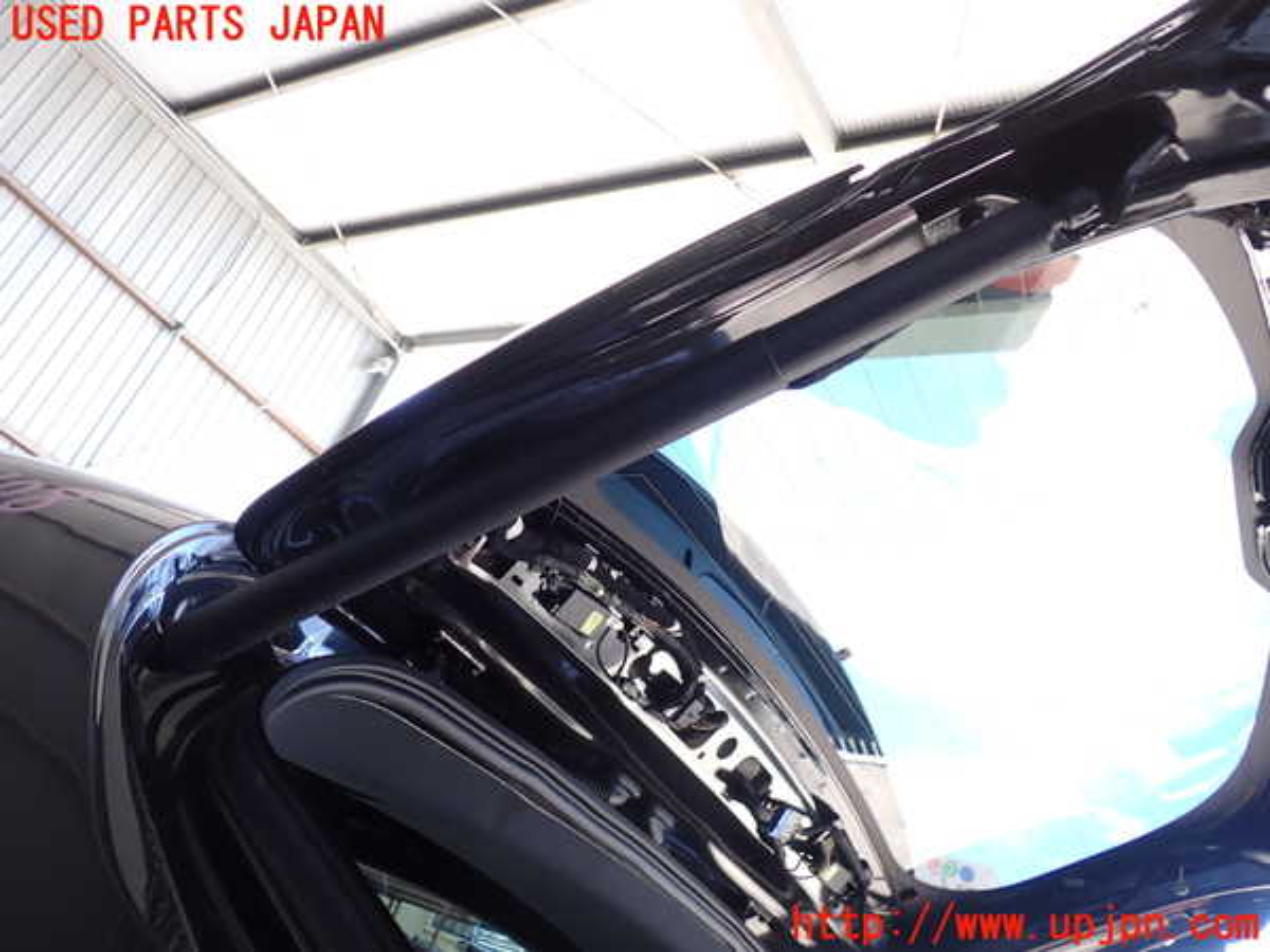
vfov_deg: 46.8
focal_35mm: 30
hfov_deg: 60.0
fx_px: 1101
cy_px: 476
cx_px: 635
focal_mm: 5.4
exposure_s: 1/80
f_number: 2.3
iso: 100
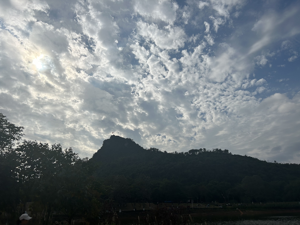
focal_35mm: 26
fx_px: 225
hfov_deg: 67.3
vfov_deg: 53.1
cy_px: 112
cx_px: 150
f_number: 1.5
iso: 40
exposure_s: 1/16393
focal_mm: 5.7
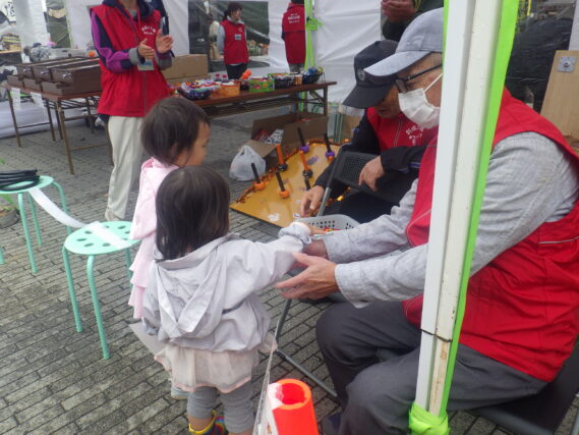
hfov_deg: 63.4
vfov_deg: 49.8
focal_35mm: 28
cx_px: 290
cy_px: 218
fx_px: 468
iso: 125
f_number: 4.2
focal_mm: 5
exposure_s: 1/250
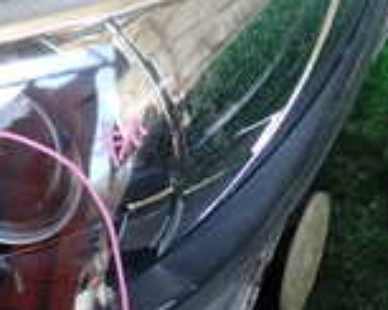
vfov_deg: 13.3
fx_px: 1319
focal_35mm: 115
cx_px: -195
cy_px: 36
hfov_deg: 15.4
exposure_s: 1/100
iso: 100
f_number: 2.3
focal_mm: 5.4
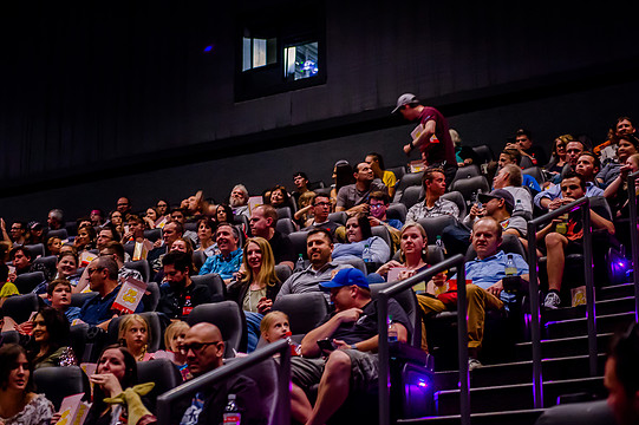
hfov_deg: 27.0
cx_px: 314
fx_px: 1330
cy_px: 217
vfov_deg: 18.2
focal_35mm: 75
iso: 5000
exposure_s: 1/25
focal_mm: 70
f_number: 2.8
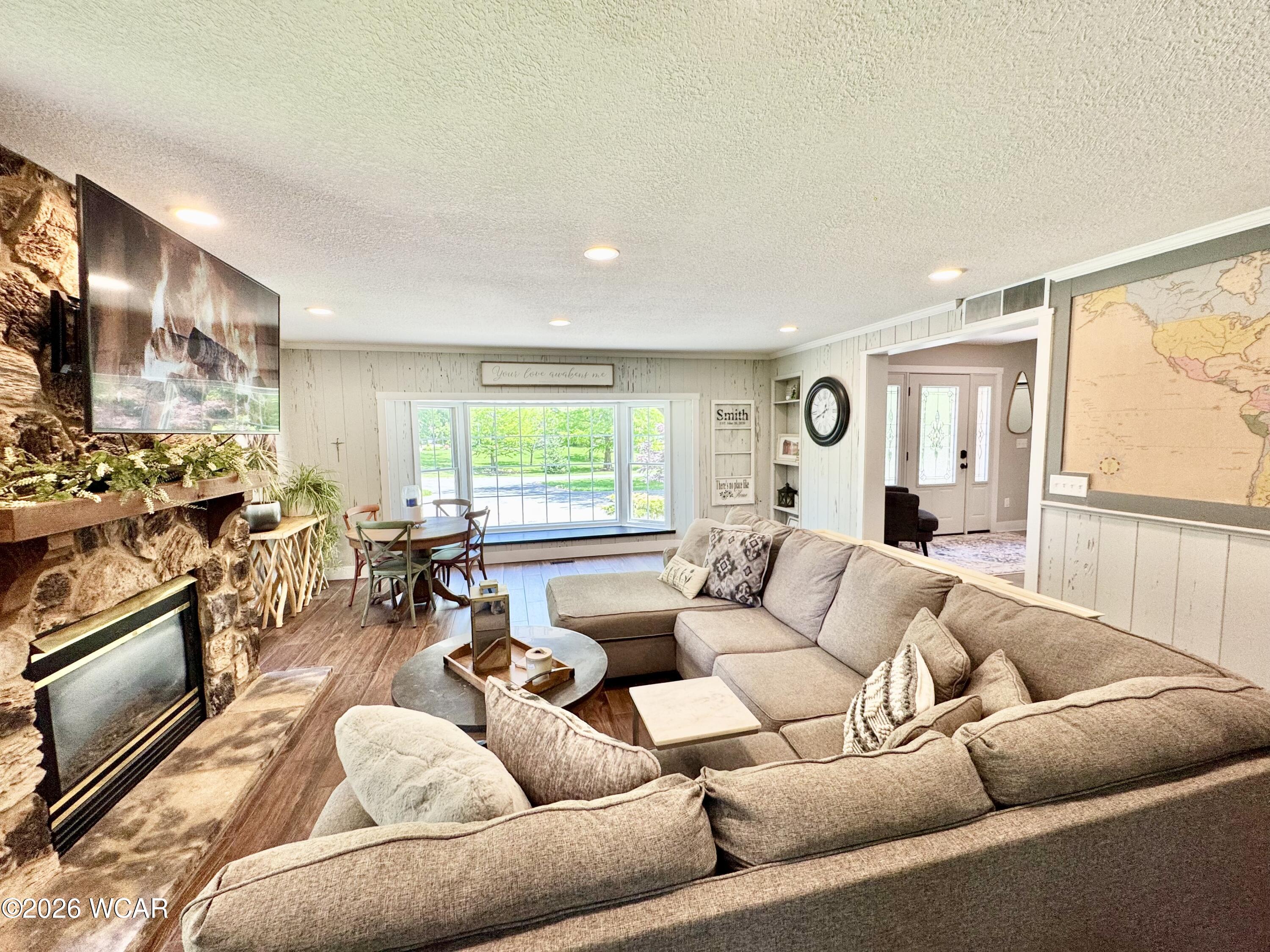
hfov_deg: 102.1
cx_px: 635
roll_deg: +0.8
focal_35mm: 14
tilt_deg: -5.4
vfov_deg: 85.7
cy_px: 476
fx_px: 514
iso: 100
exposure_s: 1/120
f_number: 2.2
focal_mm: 2.22
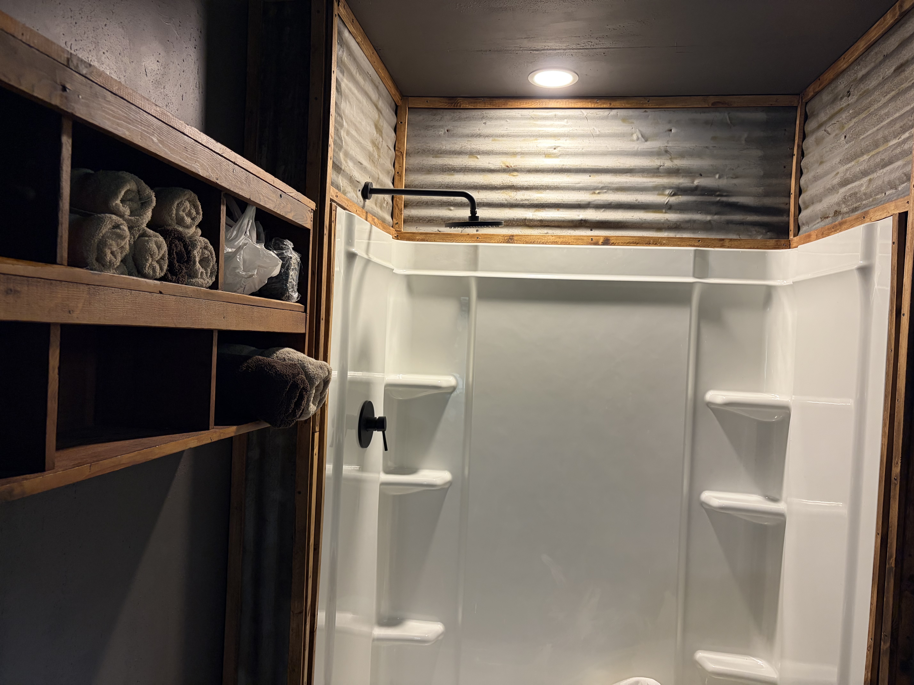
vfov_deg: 53.1
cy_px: 342
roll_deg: -2.8
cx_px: 457
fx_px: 687
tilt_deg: +1.0
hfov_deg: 67.3
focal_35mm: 26
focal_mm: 5.96
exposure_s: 1/60
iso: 200
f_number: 1.6
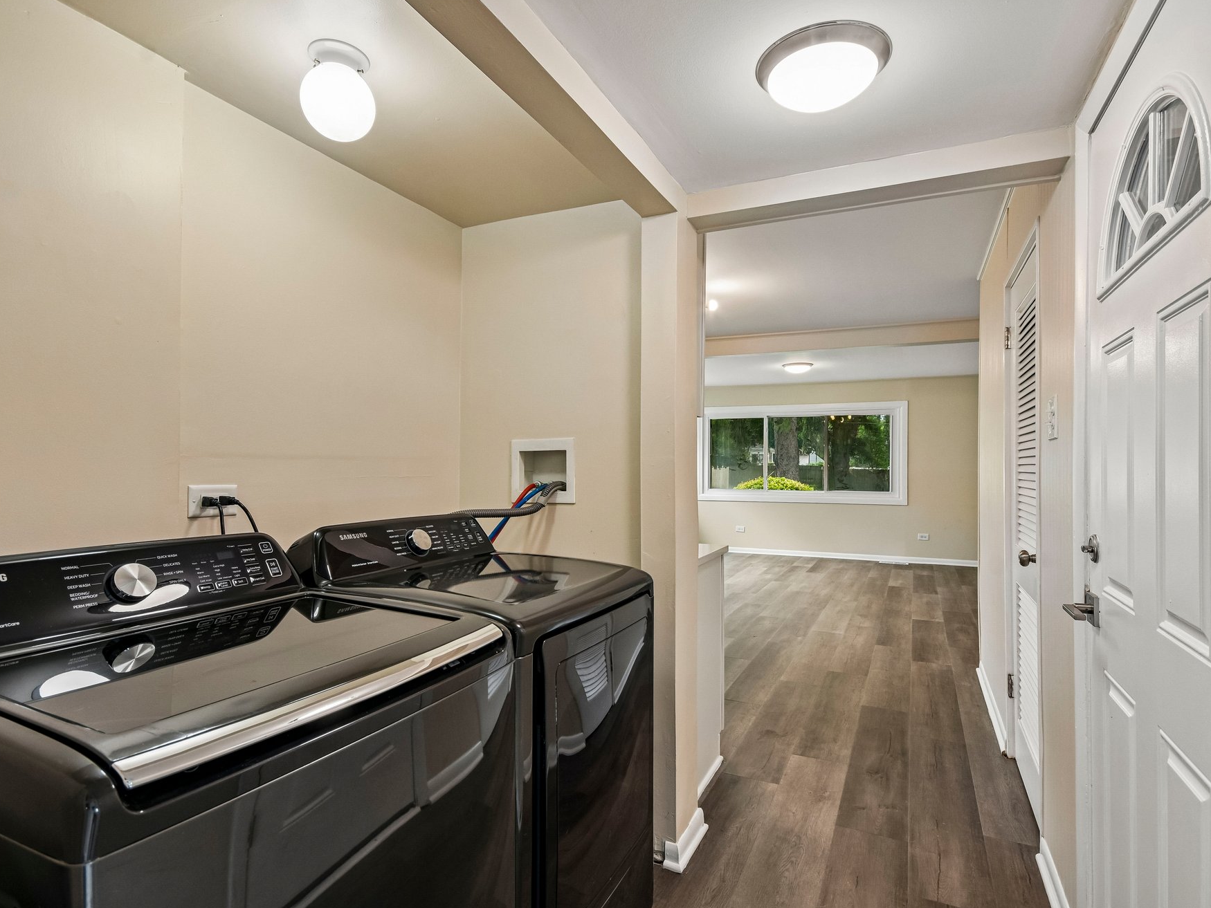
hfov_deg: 86.0
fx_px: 649
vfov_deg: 69.9
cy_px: 464
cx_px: 621
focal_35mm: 19
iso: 400
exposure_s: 1/15
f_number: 8
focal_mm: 11
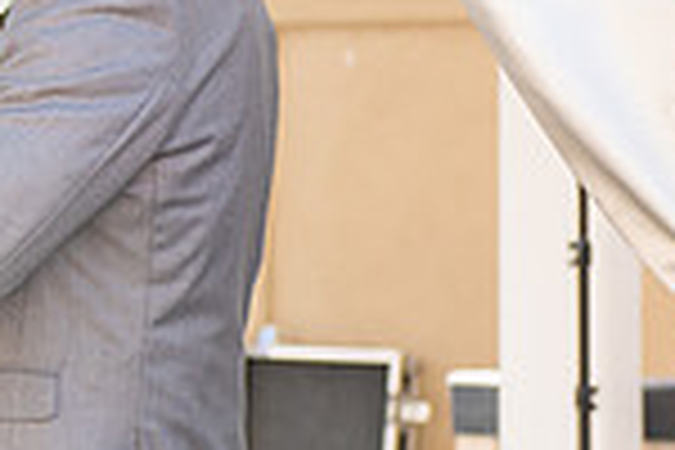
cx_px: -508
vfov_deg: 5.1
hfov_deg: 7.4
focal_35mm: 271
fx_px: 5081
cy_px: 146
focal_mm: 70
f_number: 4
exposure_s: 1/200
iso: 100
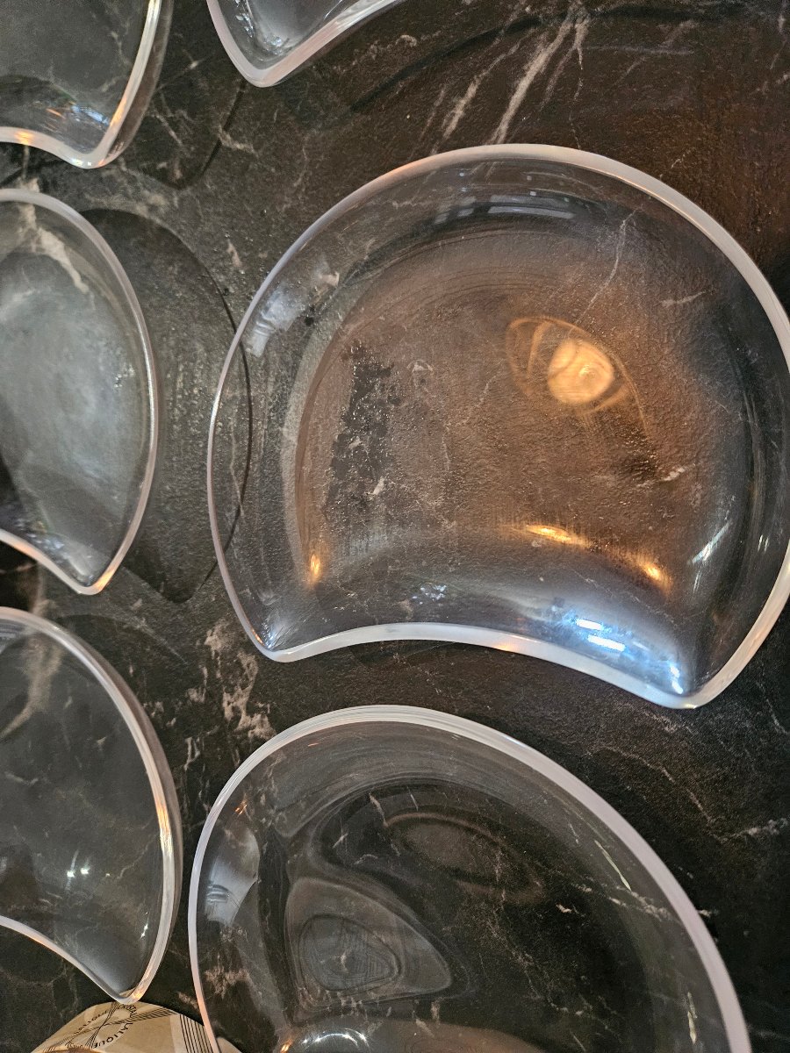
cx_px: 395
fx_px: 700
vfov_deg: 73.9
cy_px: 526
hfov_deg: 58.9
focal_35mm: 23
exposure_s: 1/25
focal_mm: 5.4
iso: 800
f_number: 1.8
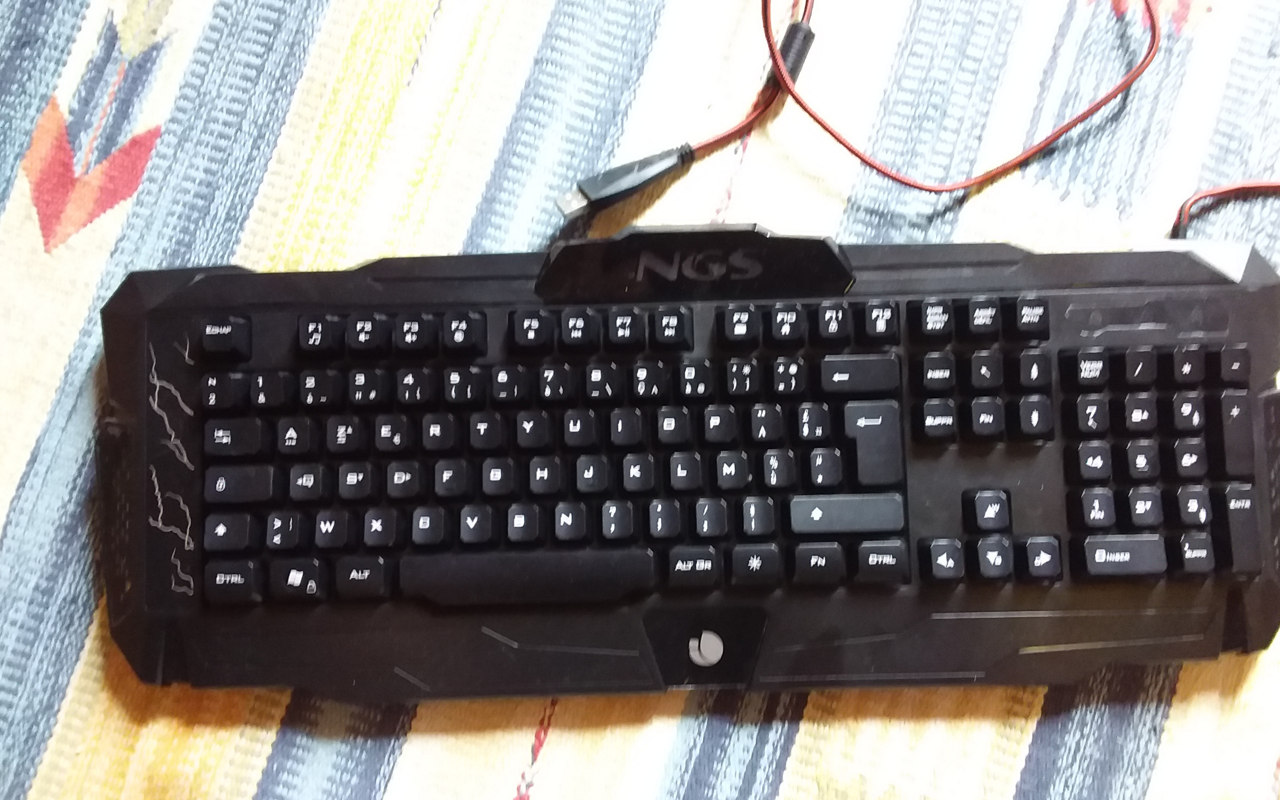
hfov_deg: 62.9
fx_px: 1046
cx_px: 646
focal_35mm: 30
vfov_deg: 41.7
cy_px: 459
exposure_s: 1/20
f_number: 1.9
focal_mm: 2.91
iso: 200
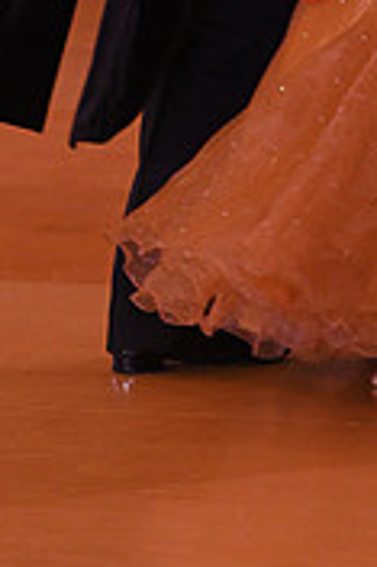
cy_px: -216
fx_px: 6232
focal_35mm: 396
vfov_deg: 5.2
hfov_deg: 3.5
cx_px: 392
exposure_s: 1/200
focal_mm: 120
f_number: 6.3
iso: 2500
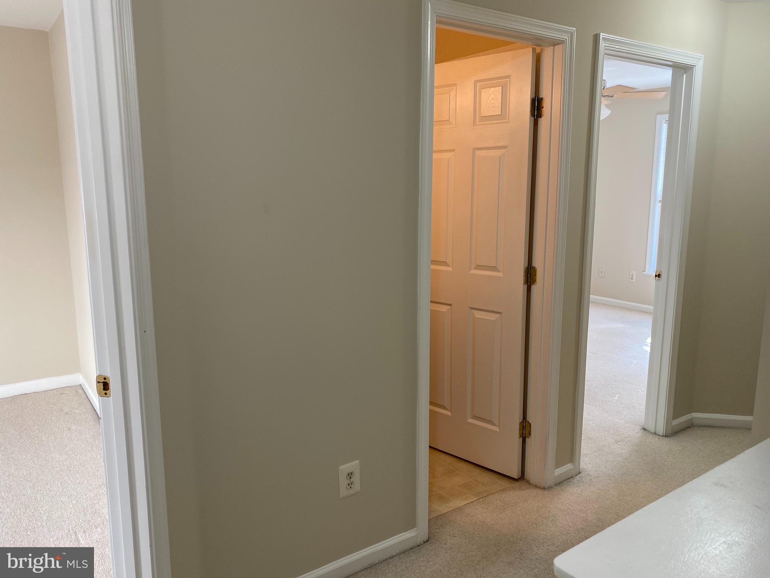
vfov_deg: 53.1
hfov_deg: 67.3
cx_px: 385
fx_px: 578
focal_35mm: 26
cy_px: 289
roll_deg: -0.1
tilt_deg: -9.4
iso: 80
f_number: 1.8
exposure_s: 1/60
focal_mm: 4.25
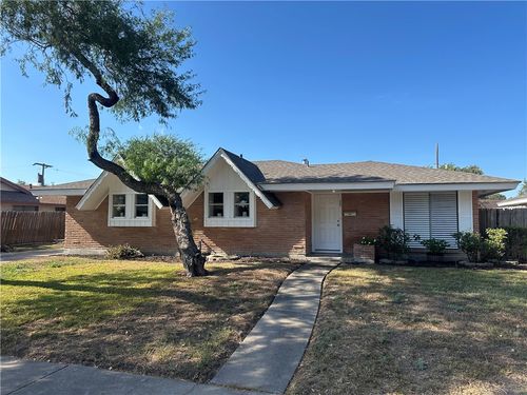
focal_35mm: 24
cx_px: 264
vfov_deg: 56.8
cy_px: 198
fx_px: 365
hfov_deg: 71.6
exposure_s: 1/3155
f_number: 1.78
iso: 80
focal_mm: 6.86
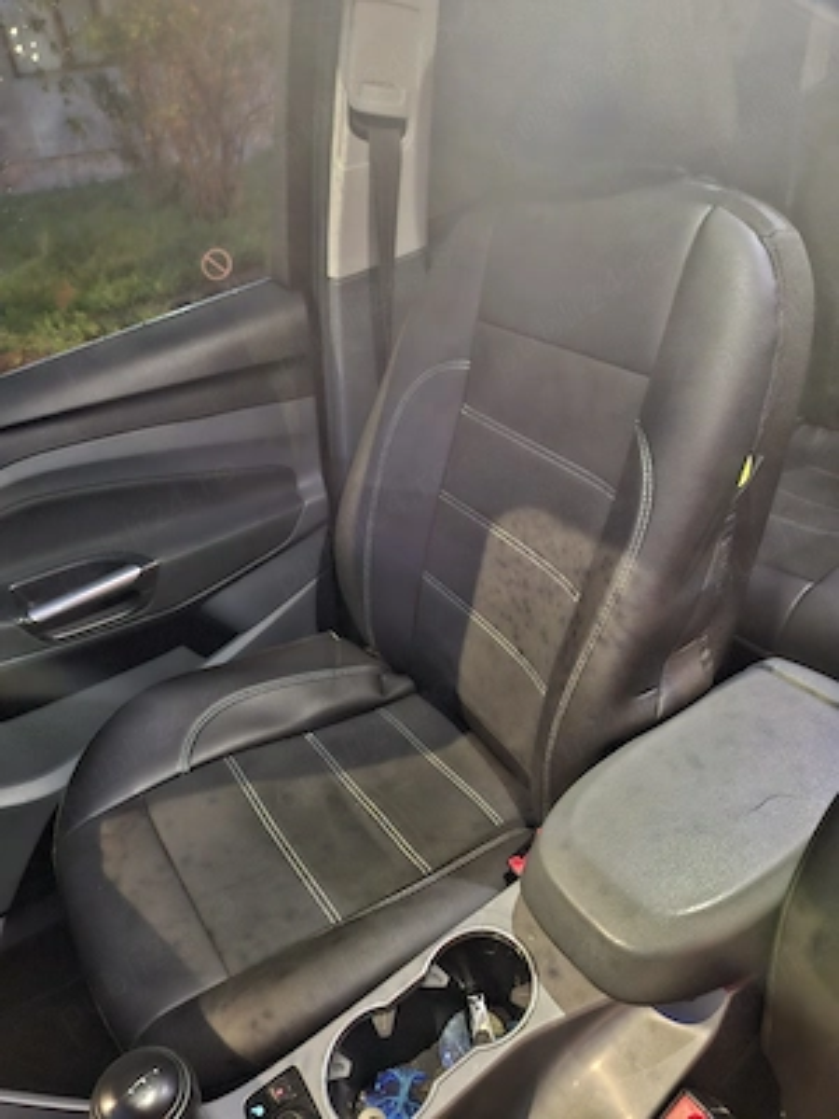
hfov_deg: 58.9
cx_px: 420
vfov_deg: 73.9
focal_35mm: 23
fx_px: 743
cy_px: 560
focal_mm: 5.54
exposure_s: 1/7
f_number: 1.8
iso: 2000
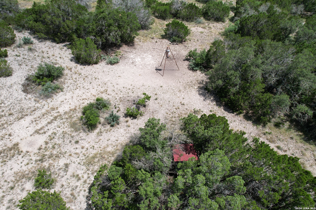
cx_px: 158
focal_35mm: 22
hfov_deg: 78.6
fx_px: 193
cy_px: 105
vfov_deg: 57.2
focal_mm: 8.38
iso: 120
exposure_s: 1/2000
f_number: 2.8
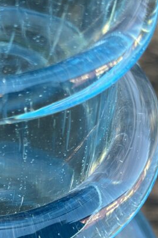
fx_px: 831
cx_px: 24
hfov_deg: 10.8
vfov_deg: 16.1
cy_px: 193
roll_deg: -0.4
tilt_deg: -42.2
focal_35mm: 126
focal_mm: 6.86
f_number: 1.78
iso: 125
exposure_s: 1/121
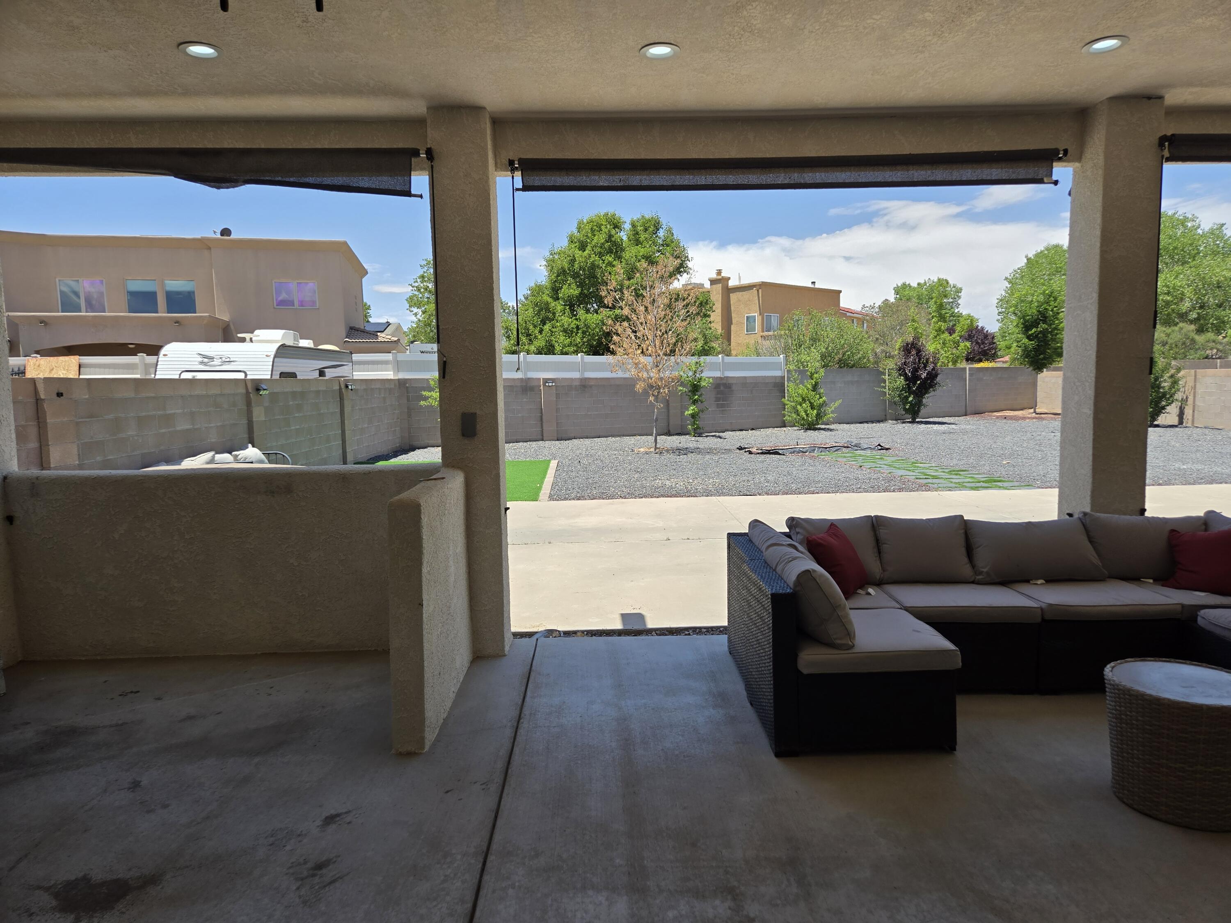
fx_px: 818
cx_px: 616
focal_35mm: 23
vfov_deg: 58.9
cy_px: 462
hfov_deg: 73.9
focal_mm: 5.4
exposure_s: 1/1225
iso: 25
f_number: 1.8
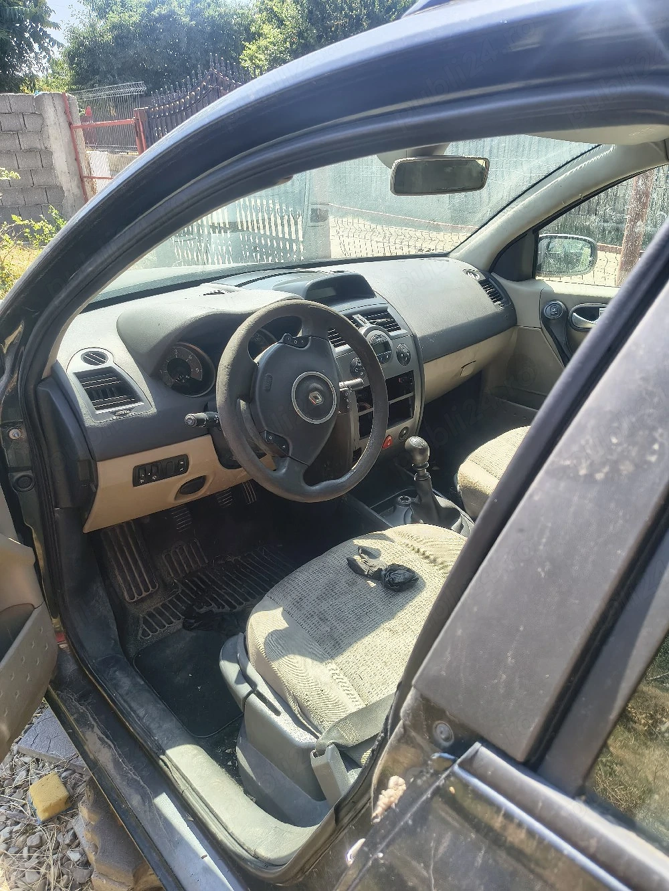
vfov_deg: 71.6
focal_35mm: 24
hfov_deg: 56.8
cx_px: 334
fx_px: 618
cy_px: 446
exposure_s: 1/588
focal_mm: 5.56
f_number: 1.8
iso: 100
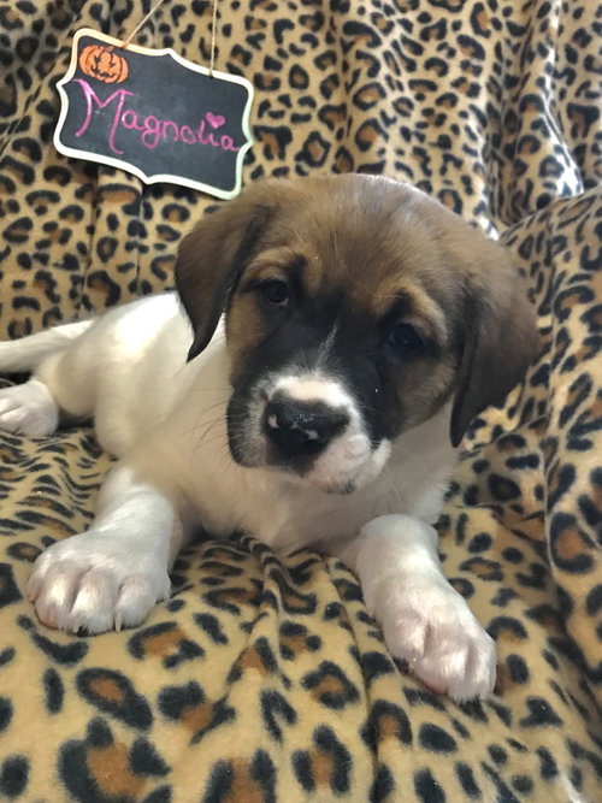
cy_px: 402
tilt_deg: -10.8
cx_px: 301
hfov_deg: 49.7
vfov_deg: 63.5
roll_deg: -5.5
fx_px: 649
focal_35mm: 28
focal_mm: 3.99
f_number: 1.8
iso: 80
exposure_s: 1/5
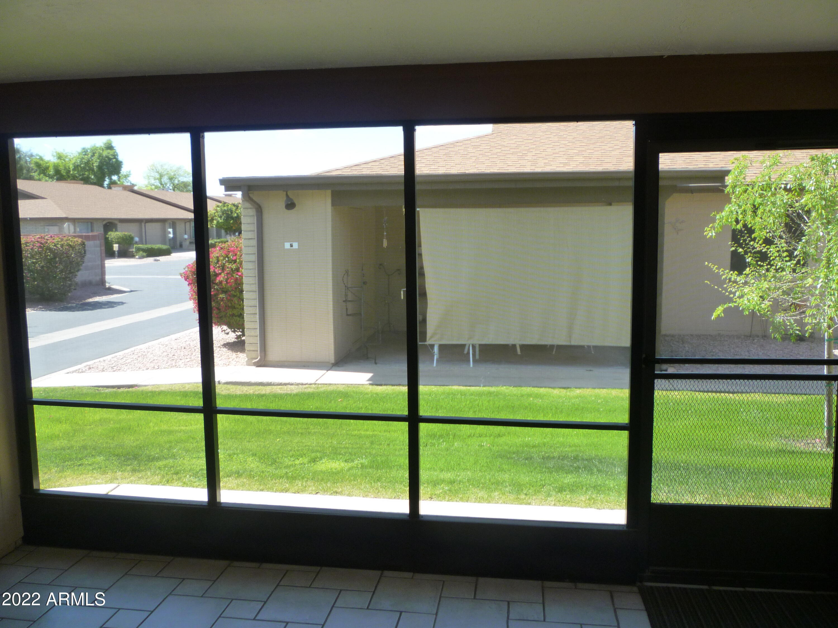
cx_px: 419
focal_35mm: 29
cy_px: 314
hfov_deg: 61.7
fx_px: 702
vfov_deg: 48.2
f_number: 3.3
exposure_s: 1/80
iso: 125
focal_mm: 5.2
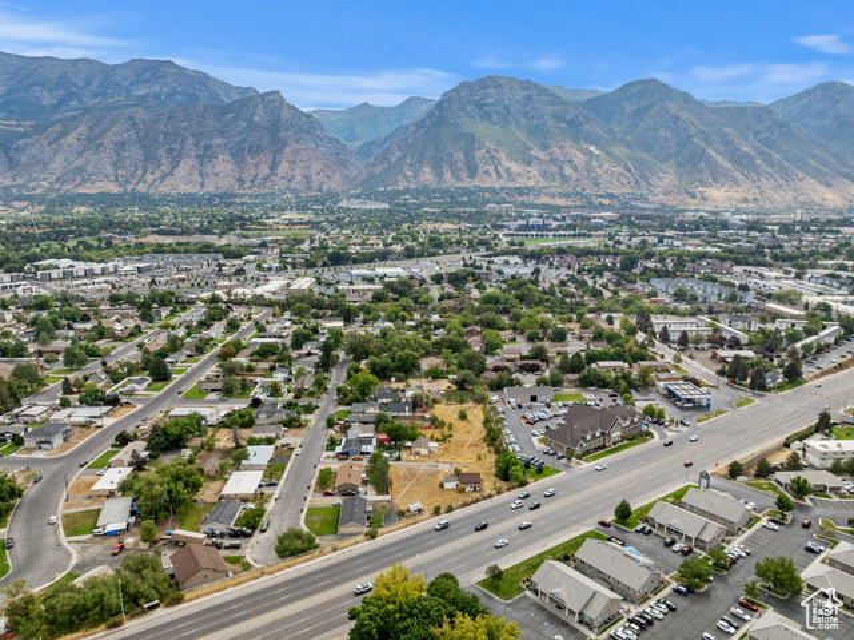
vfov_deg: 56.8
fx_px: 592
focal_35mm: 24
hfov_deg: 71.6
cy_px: 320
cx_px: 427
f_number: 2.8
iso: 230
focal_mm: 12.29
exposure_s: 1/3200
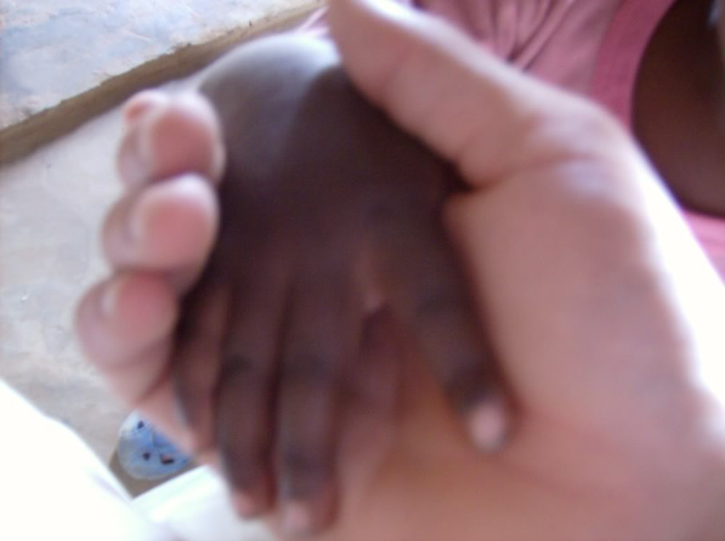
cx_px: 362
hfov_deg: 51.5
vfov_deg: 39.5
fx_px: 752
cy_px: 270
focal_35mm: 36
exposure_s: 1/5.58
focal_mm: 6
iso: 200
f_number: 2.8
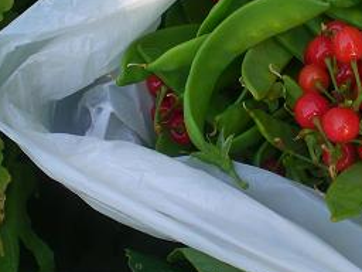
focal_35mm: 69
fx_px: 722
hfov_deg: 27.7
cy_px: 61
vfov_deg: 21.1
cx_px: 280
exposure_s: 1/160
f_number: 3.1
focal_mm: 6.3
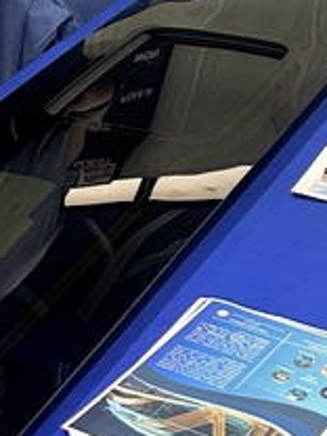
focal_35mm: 128
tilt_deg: -13.1
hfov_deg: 11.6
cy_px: -157
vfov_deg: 14.6
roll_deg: +0.1
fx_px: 1612
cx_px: 174
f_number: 1.5
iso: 125
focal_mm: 5.7
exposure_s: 1/89
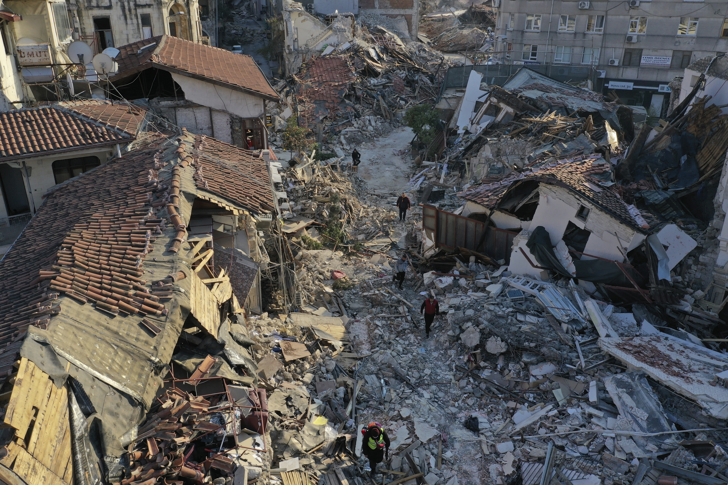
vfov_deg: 46.4
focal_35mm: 28
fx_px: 566
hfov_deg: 65.5
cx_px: 364
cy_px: 242
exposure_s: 1/400
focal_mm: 10.26
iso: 100
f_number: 5.6
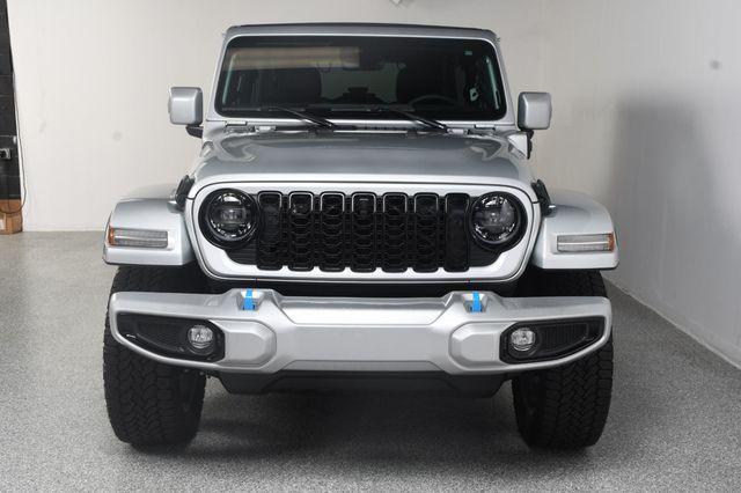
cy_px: 246
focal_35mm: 45
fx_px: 926
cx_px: 370
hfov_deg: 43.6
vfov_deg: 29.8
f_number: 9
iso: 100
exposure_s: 1/160
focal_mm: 30
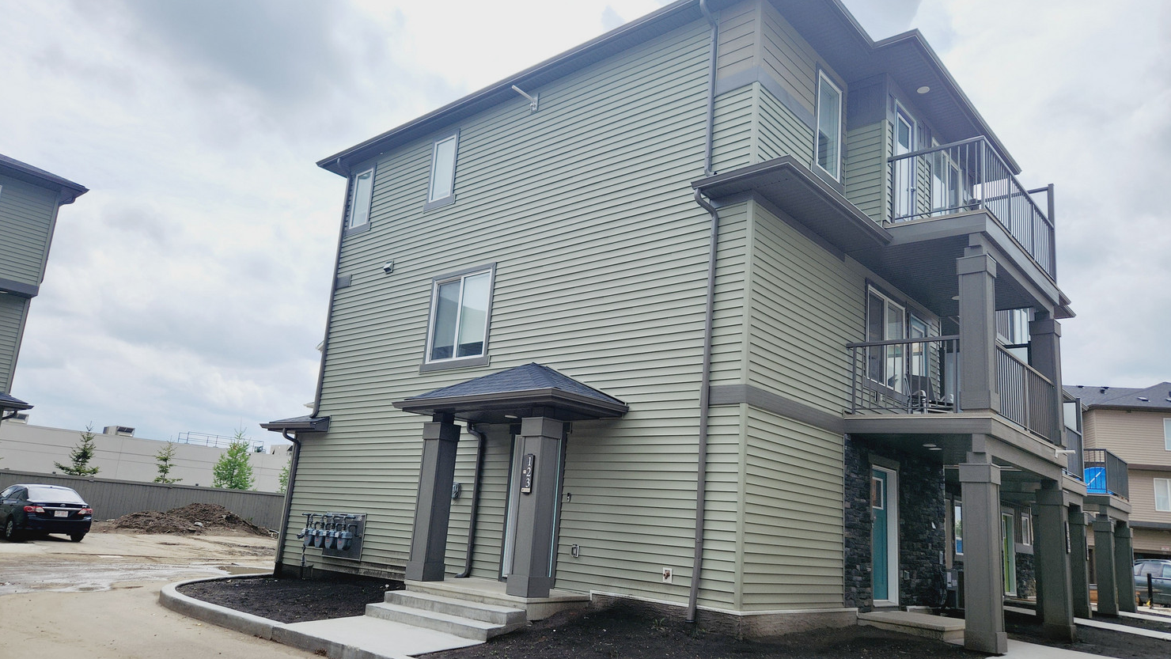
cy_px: 353
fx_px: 807
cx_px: 590
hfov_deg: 71.9
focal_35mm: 26
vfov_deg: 44.4
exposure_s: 1/3598
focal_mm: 5.4
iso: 20
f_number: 1.8
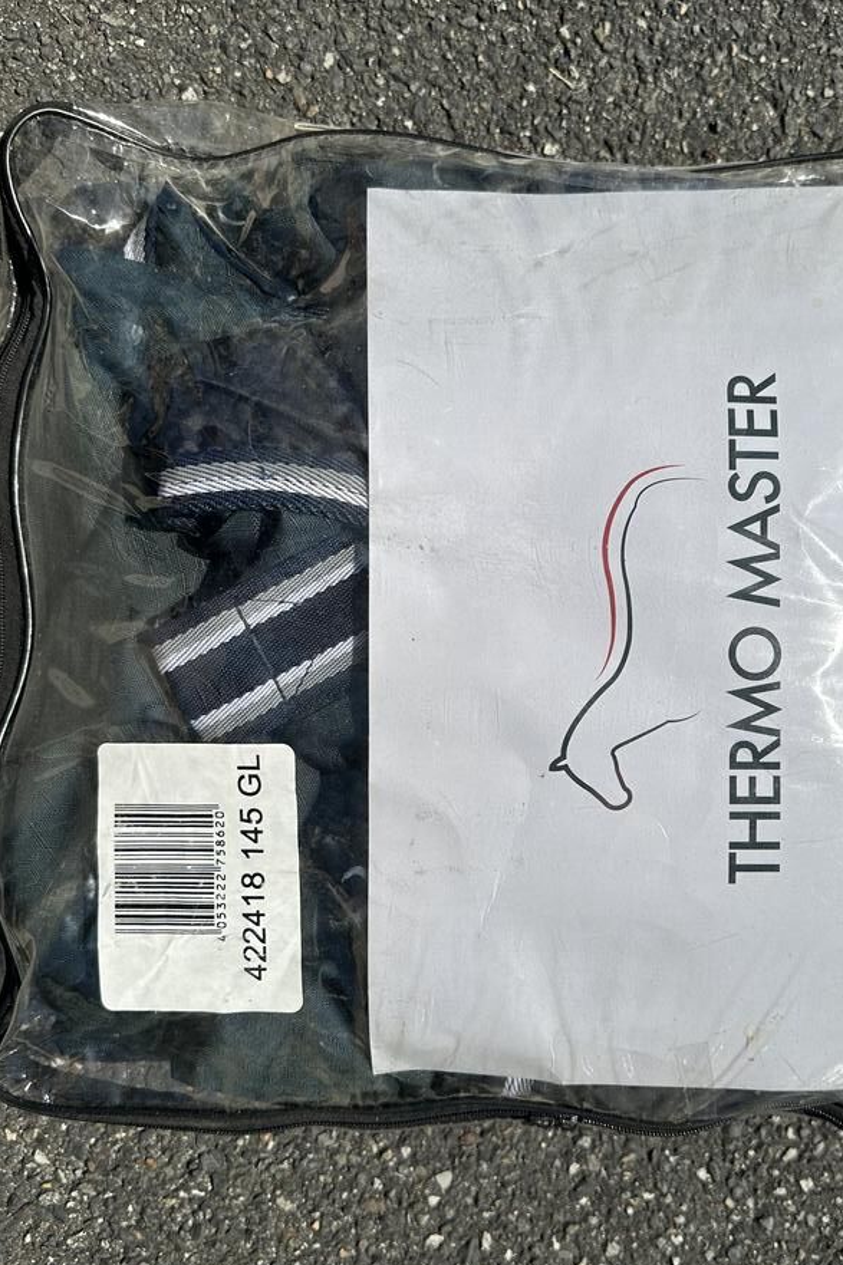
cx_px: 536
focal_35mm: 34
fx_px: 1195
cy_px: 645
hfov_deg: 38.6
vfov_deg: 55.8
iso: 80
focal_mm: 6.86
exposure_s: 1/9709
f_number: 1.78
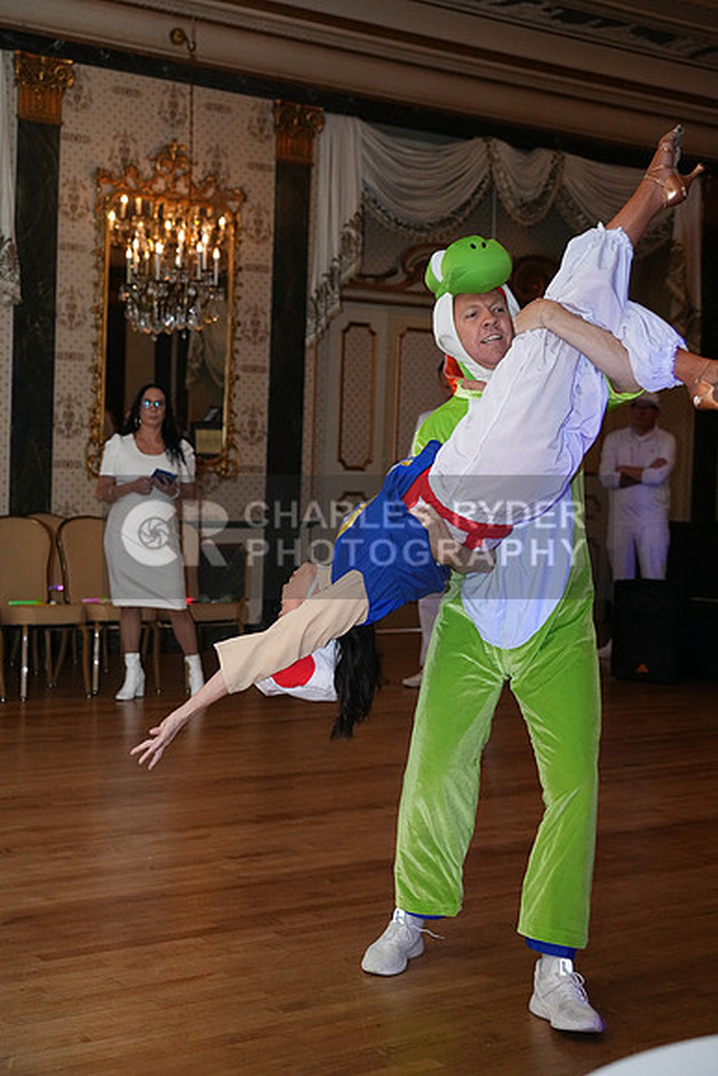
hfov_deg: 26.0
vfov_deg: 38.2
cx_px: 359
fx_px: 1555
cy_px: 538
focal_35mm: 52
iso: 5000
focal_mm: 52
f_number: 4
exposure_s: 1/200
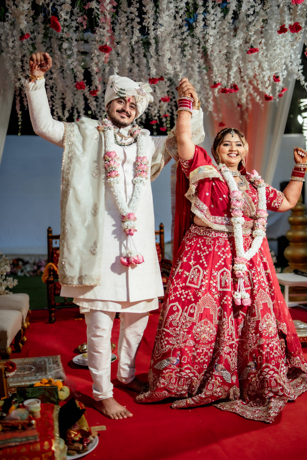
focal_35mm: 35
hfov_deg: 37.9
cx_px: 154
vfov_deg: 54.4
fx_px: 448
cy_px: 230
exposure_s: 1/250
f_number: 1.4
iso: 200
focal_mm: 35
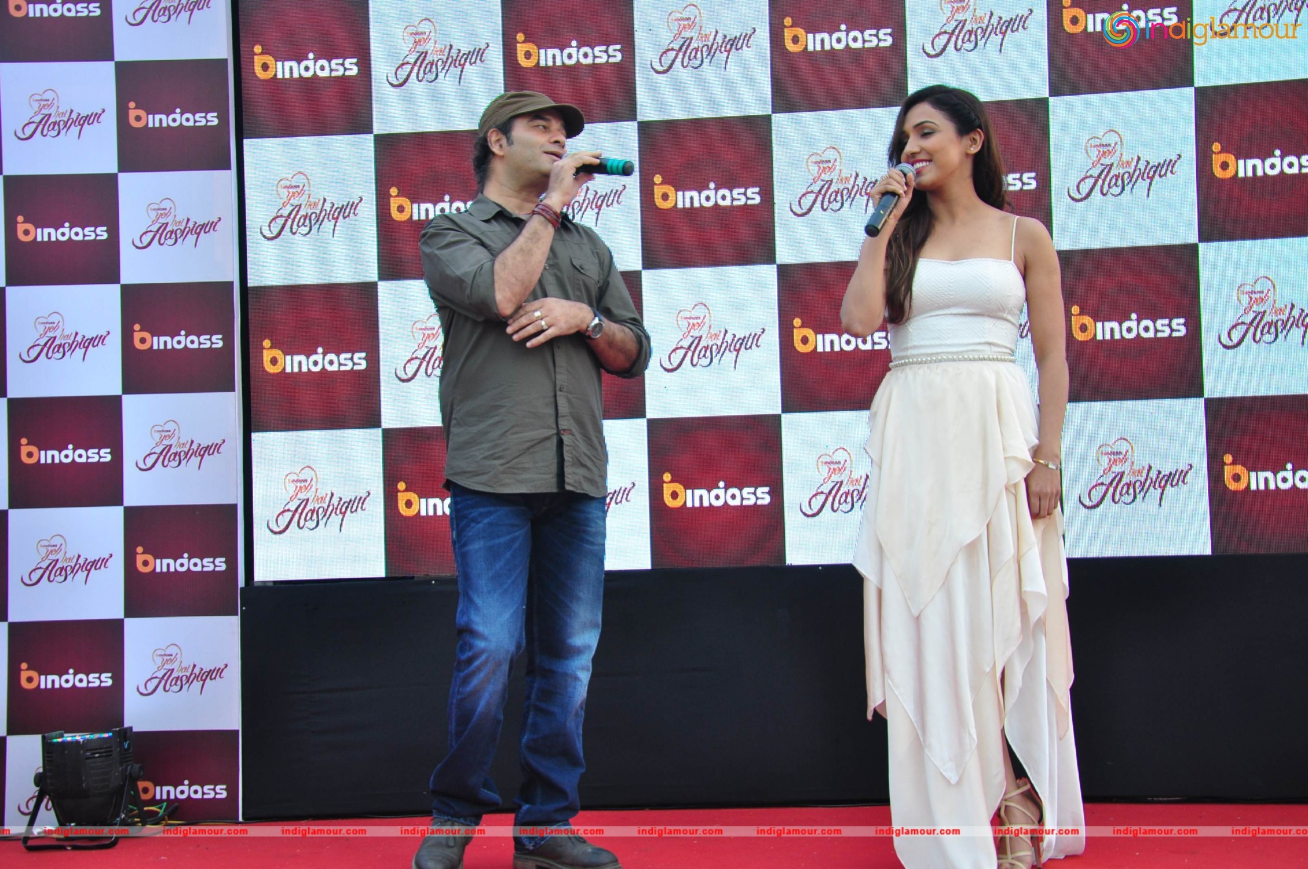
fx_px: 1905
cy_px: 434
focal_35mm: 52
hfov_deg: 37.9
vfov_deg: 25.7
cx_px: 654
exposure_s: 1/125
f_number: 5.6
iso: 400
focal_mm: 35
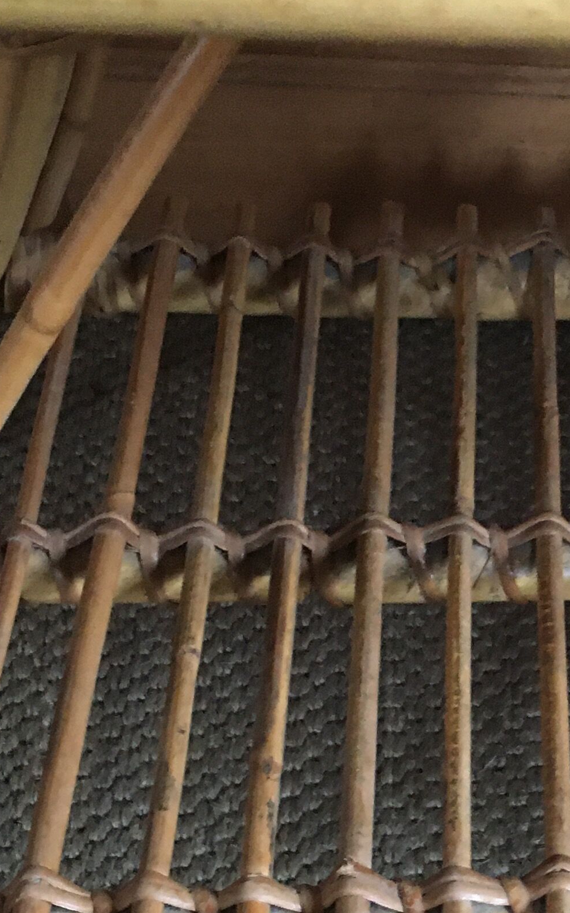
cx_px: 658
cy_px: 714
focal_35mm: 78
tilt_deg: -44.5
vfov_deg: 26.1
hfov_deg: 16.1
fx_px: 1939
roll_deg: -5.4
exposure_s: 1/17
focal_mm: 4.15
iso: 400
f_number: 2.2
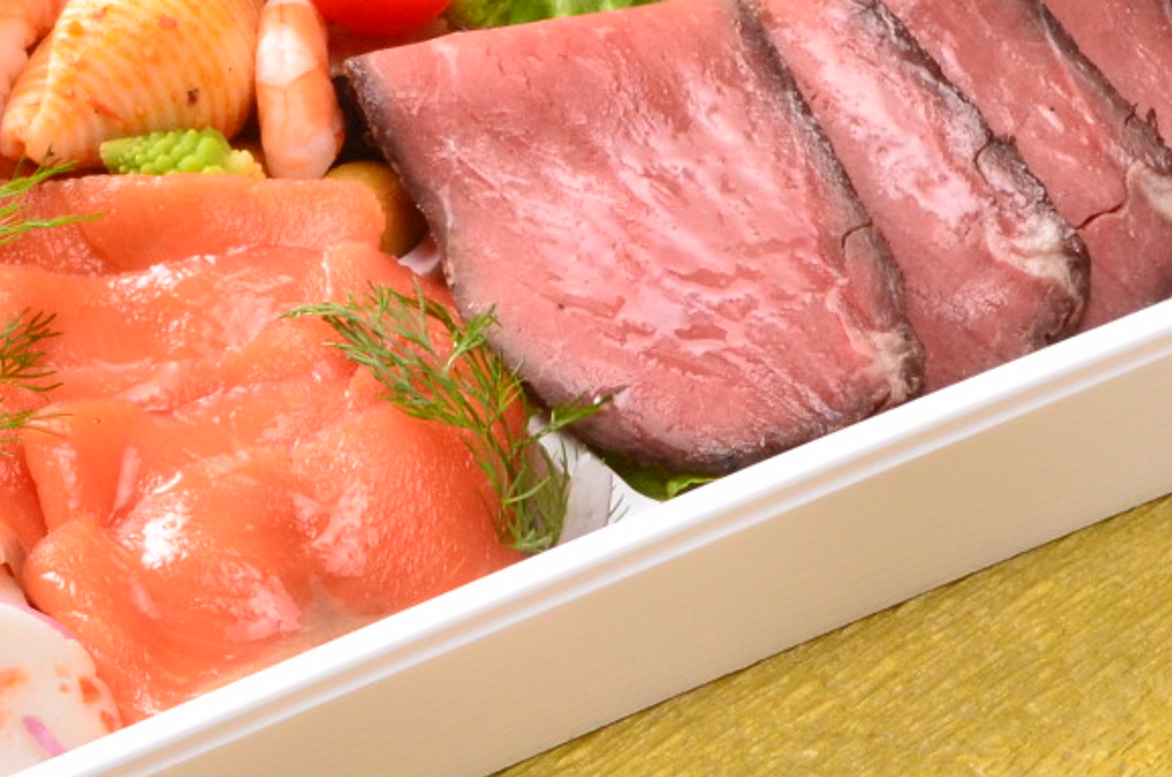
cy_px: 525
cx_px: -860
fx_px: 12477
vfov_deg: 3.6
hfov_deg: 5.3
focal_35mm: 384
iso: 500
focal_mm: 60
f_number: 11
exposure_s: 1/125
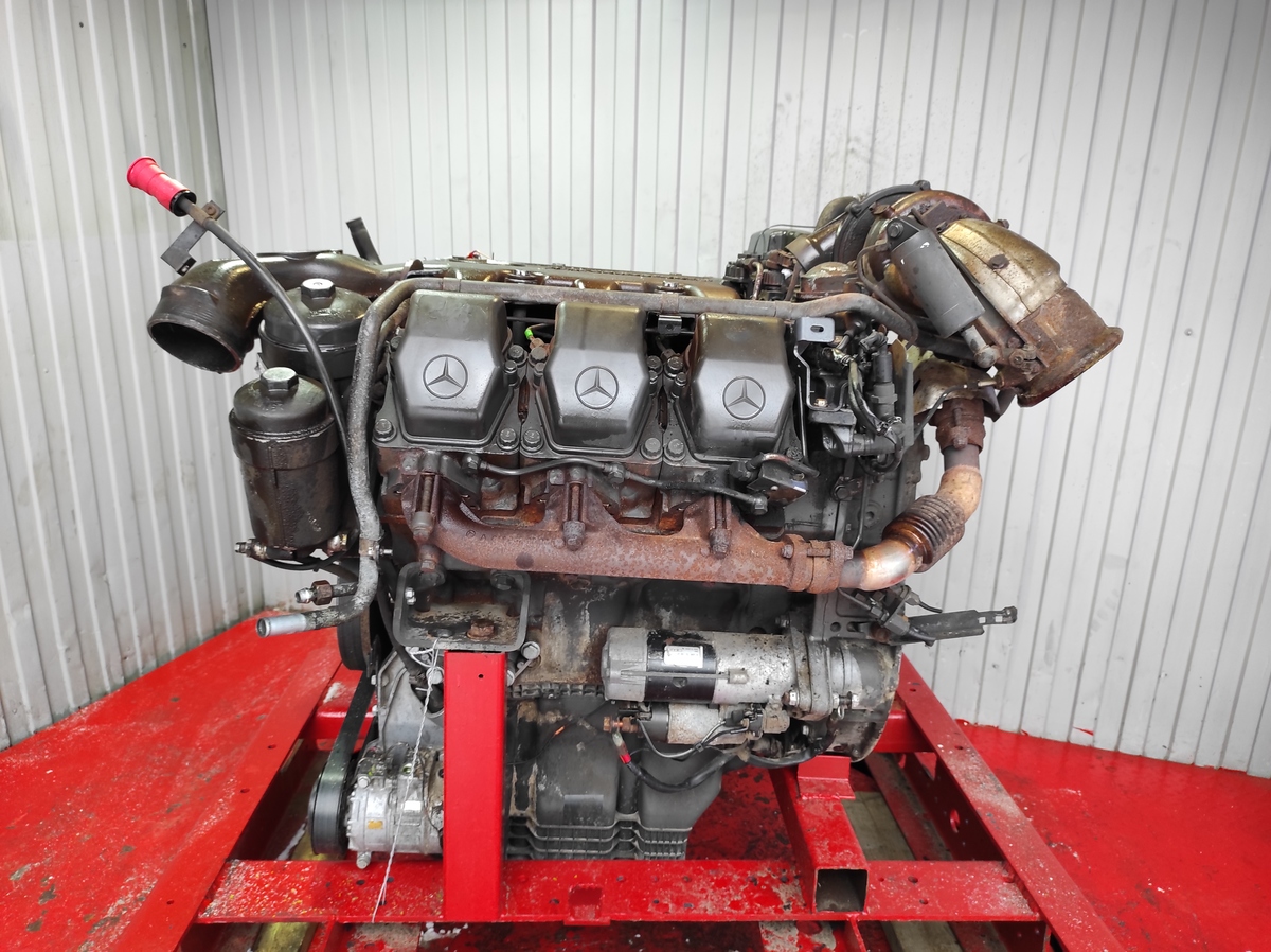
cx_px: 636
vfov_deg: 54.8
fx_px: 917
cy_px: 476
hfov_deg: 69.4
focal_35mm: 25
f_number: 1.89
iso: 207
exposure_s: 1/50
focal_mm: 5.43
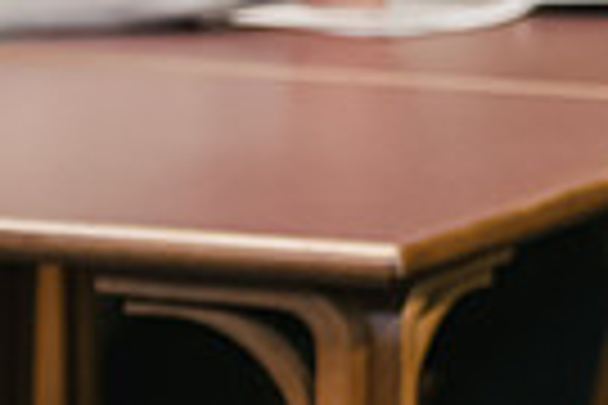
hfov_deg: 5.5
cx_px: 1112
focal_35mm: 366
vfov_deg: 3.7
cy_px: -353
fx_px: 6181
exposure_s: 1/200
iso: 1600
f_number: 2.8
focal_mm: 85
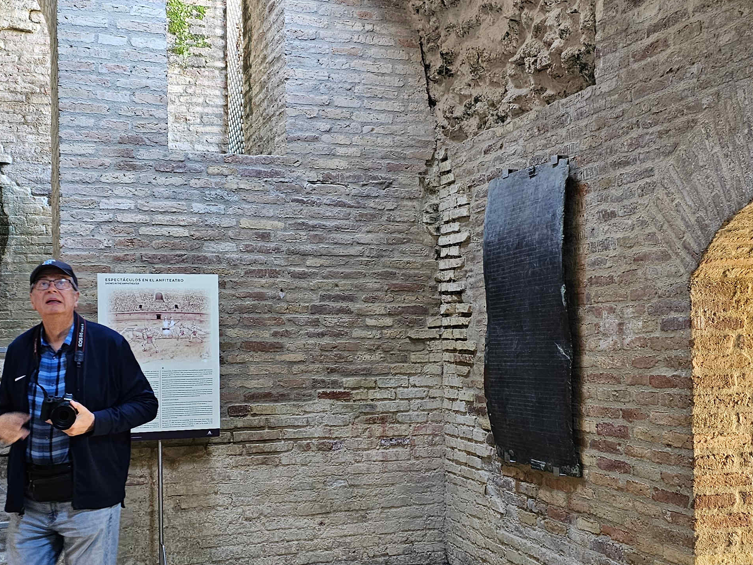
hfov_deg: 39.6
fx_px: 1044
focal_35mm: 48
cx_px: 347
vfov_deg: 30.2
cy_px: 329
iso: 320
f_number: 1.7
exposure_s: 1/35
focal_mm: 6.3
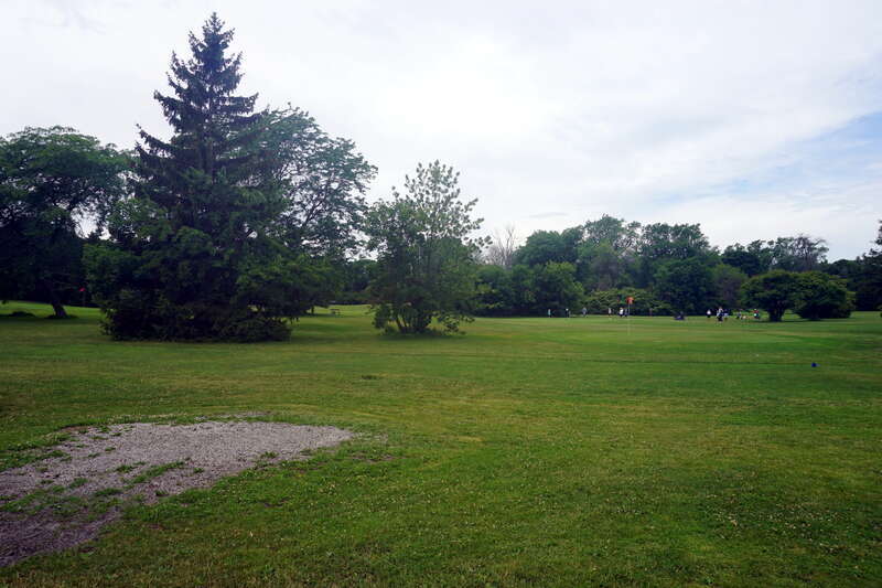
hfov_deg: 73.8
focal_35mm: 24
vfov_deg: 53.1
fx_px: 588
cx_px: 441
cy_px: 294
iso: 100
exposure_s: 1/125
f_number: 11
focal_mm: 16
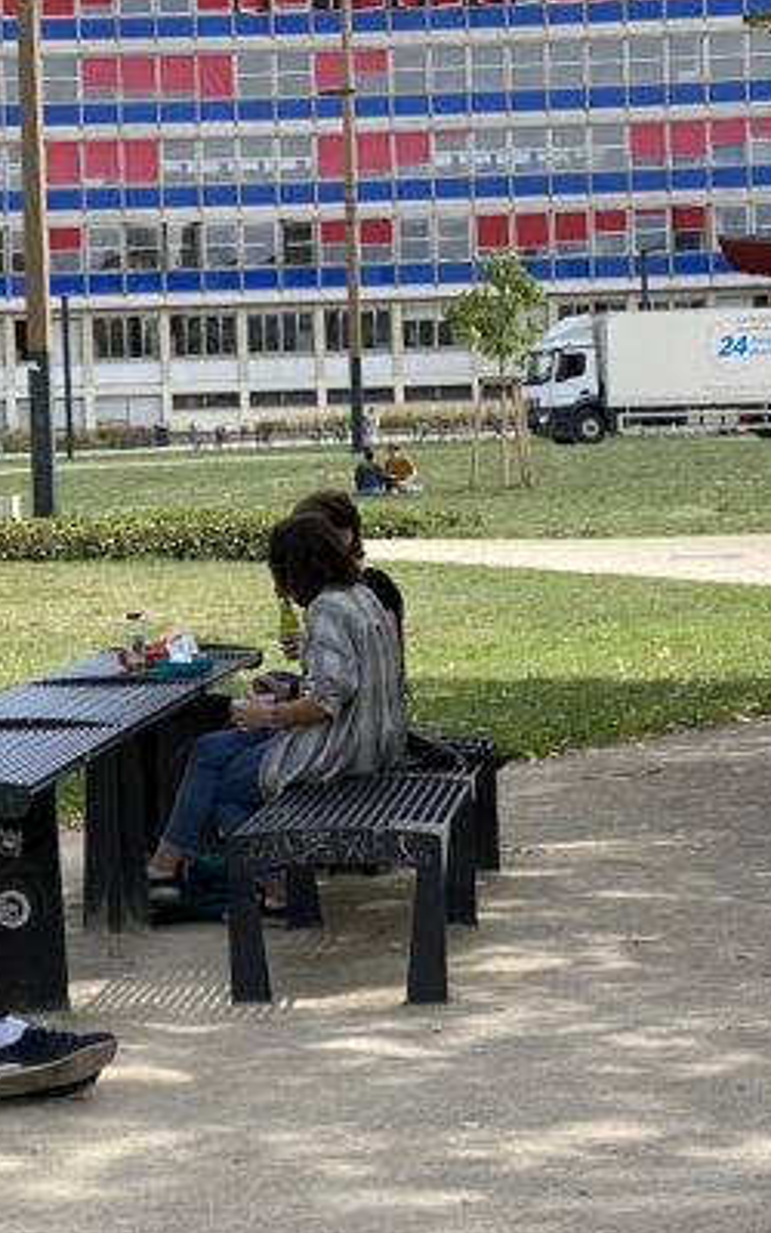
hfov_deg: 14.1
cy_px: 493
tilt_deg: +0.9
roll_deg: +2.5
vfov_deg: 22.5
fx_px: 3093
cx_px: 91
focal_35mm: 92
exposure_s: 1/1370
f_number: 2
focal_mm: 6
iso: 20
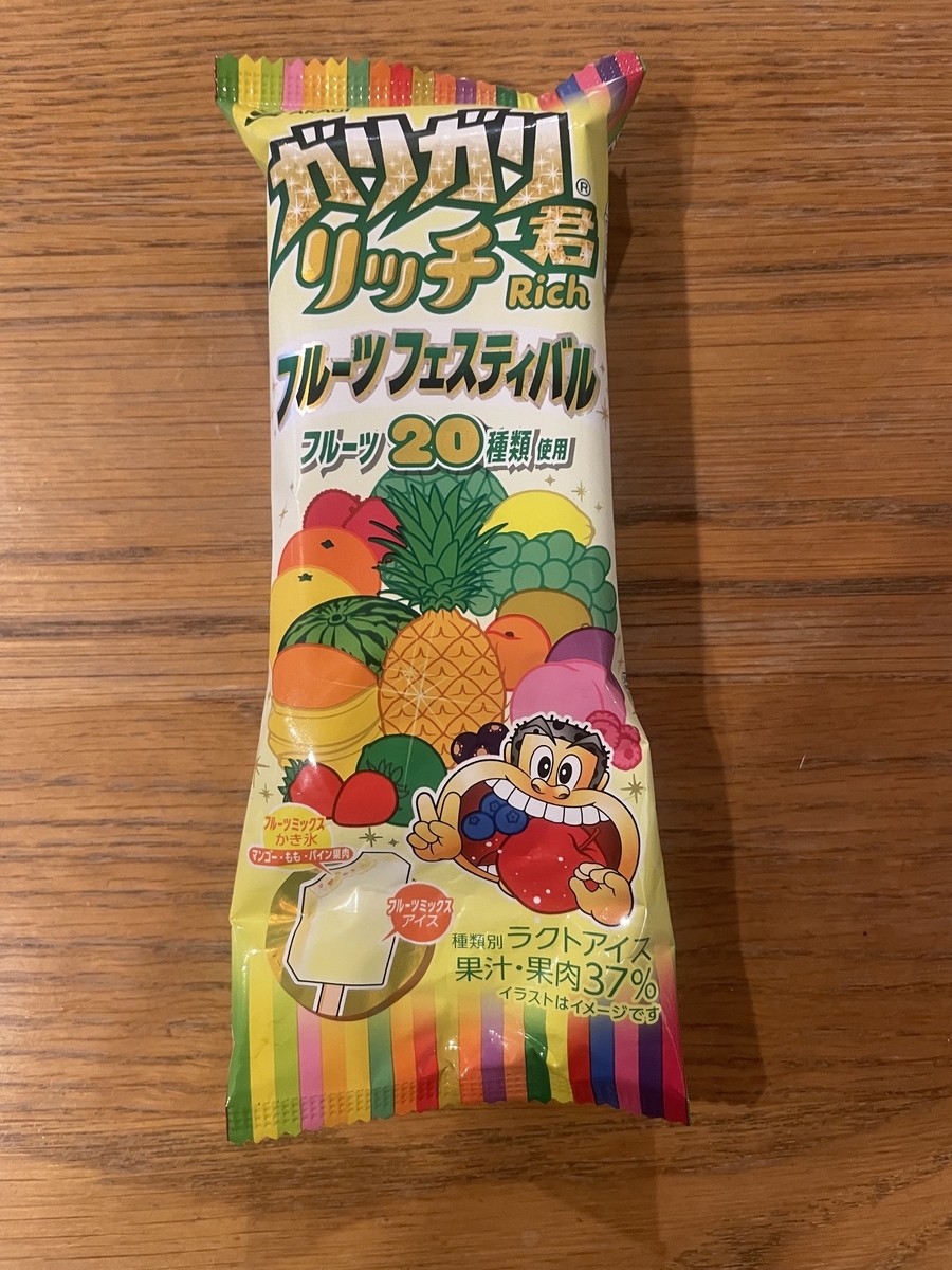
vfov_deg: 67.3
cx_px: 476
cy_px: 635
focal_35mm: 26
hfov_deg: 53.1
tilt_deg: -87.7
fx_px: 953
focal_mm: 4.2
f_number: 1.6
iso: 320
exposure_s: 1/33
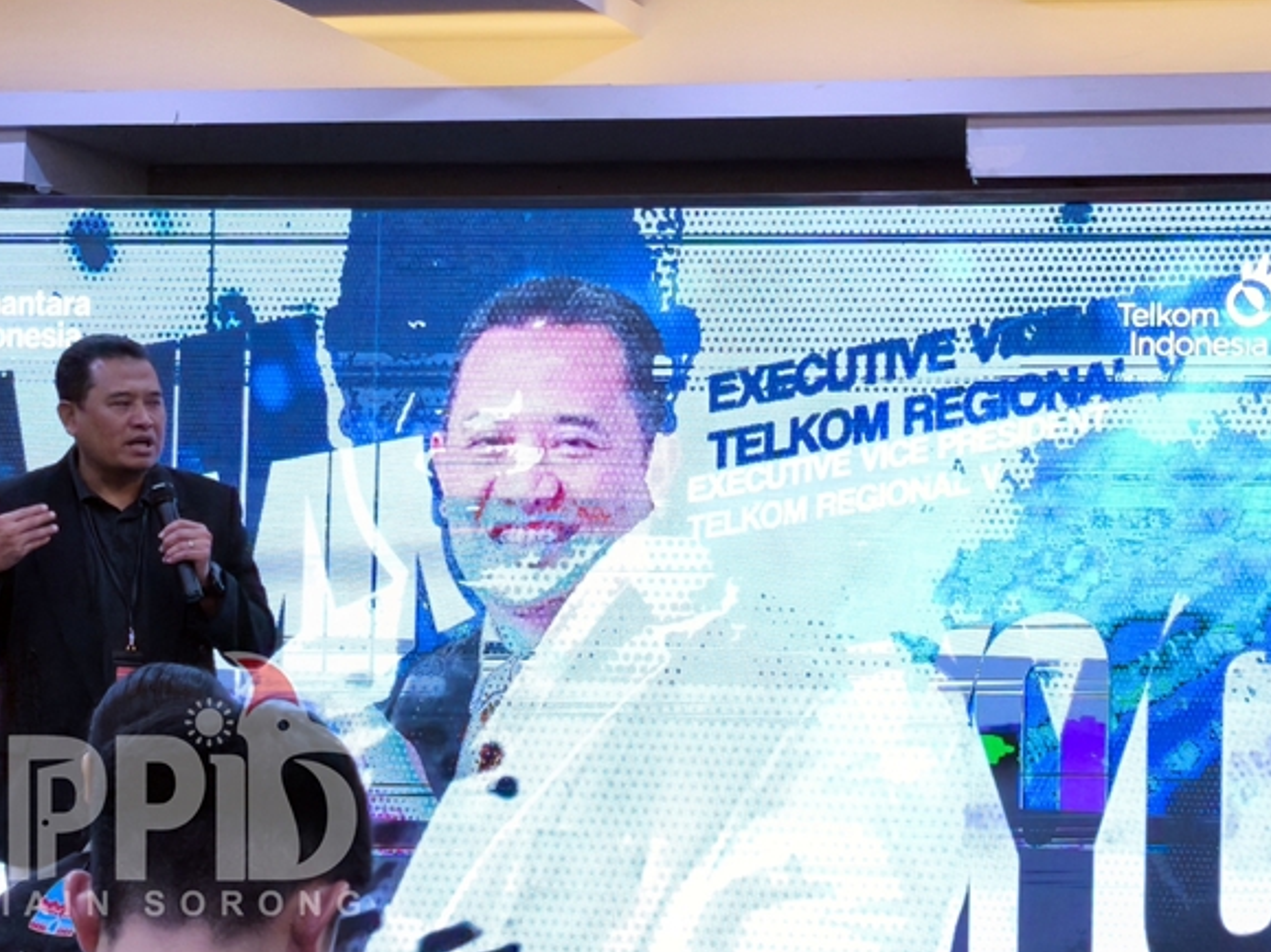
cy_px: 435
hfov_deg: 29.4
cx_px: 554
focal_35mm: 66
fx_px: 2423
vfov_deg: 22.2
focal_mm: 6.57
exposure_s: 1/100
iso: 250
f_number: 1.6
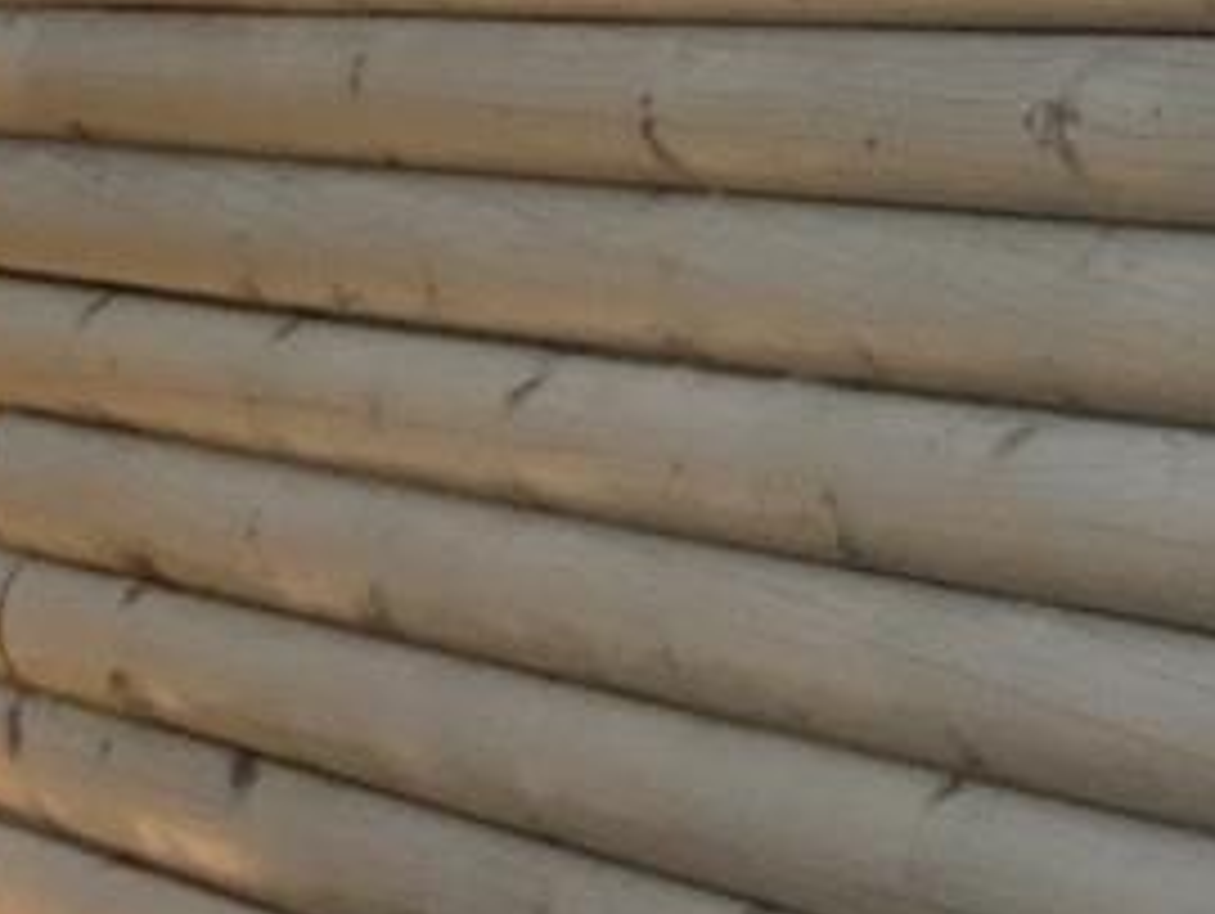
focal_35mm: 161
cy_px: -786
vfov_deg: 8.8
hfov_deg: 11.2
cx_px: 2376
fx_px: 5656
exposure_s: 1/87
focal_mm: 3
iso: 64
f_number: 1.8
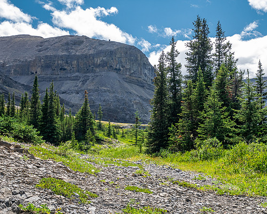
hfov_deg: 26.1
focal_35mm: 73
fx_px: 577
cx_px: 129
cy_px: 117
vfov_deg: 21.0
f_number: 8
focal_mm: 32
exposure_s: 1/125
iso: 200
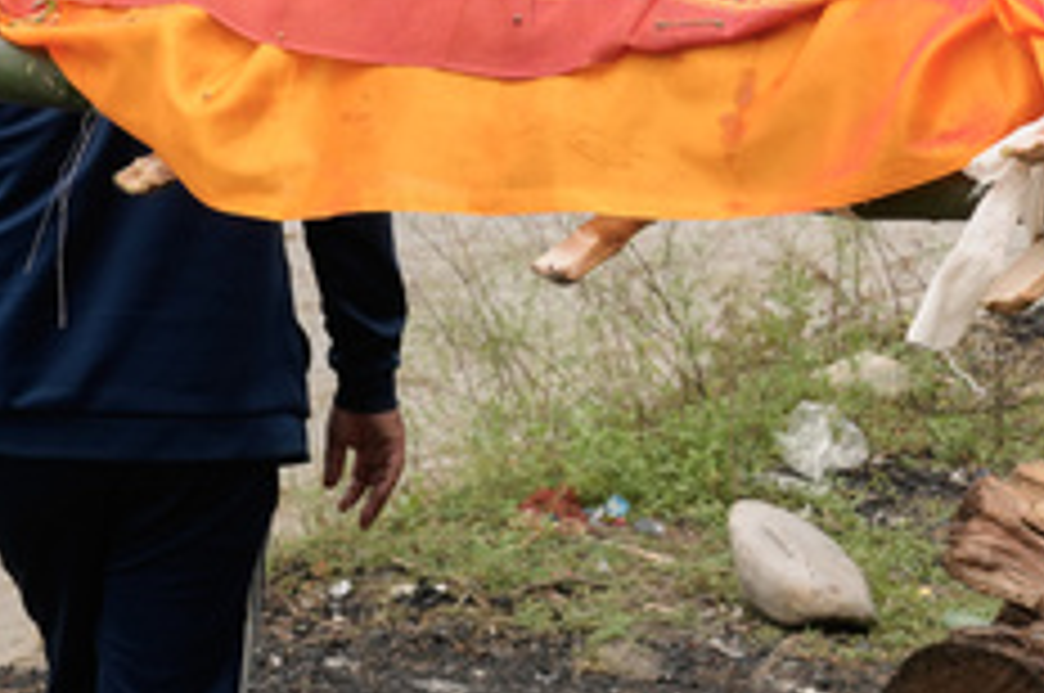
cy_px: 122
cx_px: 788
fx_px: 3070
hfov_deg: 19.2
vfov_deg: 12.8
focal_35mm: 106
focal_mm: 24
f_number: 5.6
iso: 320
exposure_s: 1/800
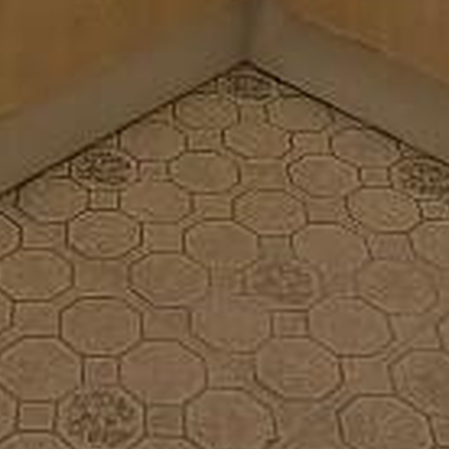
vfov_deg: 14.7
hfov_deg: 20.0
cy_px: -573
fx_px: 1247
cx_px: 49
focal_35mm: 85
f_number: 2.2
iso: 50
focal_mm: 2.2
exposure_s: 1/50
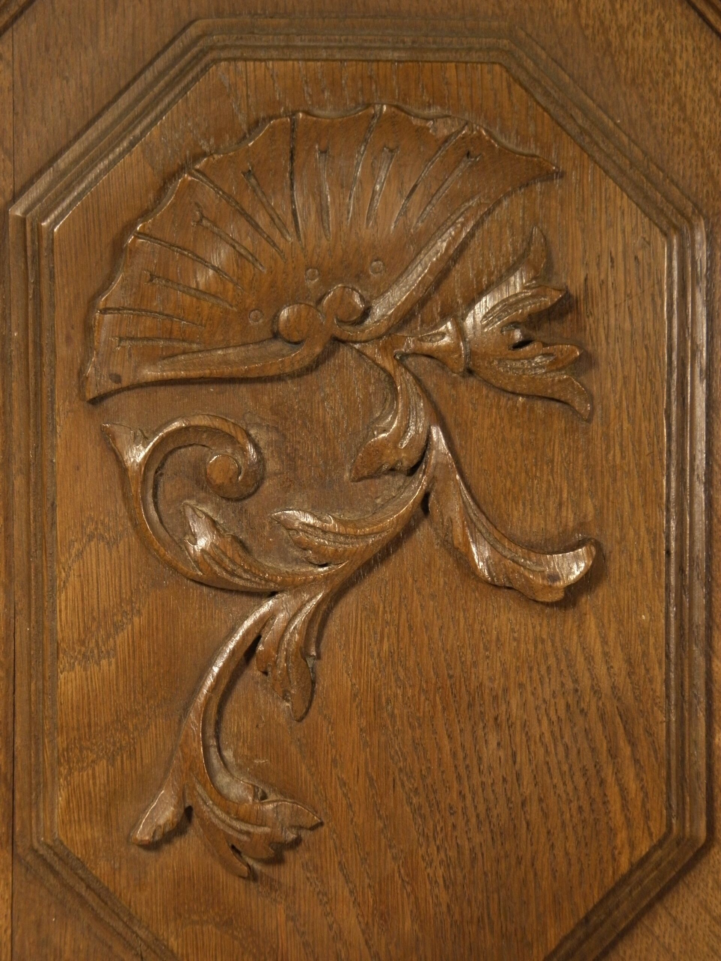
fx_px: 2944
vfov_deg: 18.5
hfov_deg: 14.0
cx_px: 360
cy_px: 480
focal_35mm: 106
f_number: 4.7
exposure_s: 1/30
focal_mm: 19
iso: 200
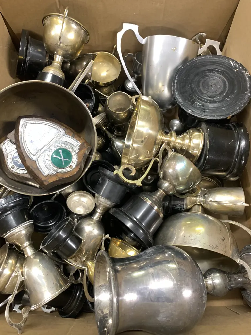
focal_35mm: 26
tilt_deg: -69.2
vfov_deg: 67.3
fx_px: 251
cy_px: 168
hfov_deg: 53.1
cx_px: 126
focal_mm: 4.25
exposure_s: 1/50
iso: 200
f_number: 1.8
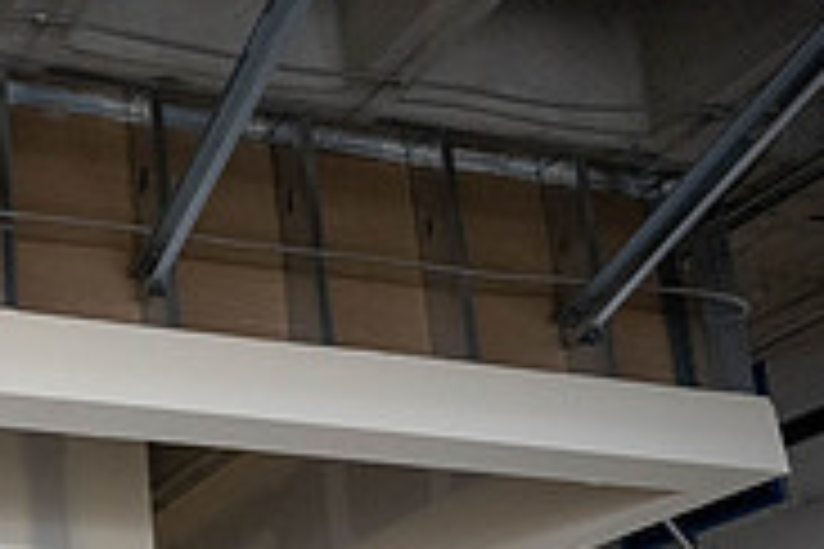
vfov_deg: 23.7
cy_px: 808
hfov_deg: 30.1
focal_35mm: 46
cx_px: -333
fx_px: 1053
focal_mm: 14
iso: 2000
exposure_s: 1/125
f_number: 4
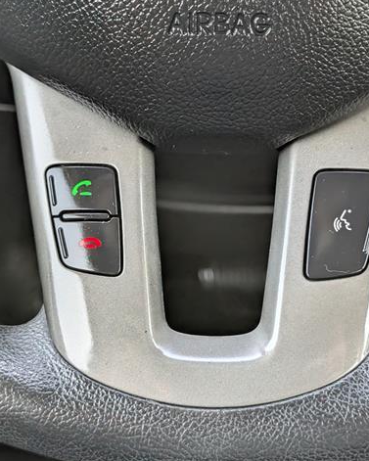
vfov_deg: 29.1
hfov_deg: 23.5
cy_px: 230
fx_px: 887
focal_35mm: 65
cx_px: 216
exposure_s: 1/345
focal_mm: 6.9
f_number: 1.68
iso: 618
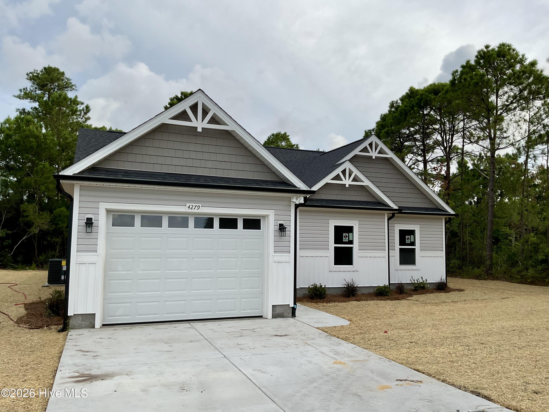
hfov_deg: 61.7
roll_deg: -1.6
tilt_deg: +5.2
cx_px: 274
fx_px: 460
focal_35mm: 29
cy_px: 206
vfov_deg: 48.2
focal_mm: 3
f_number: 1.8
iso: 16
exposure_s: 1/978
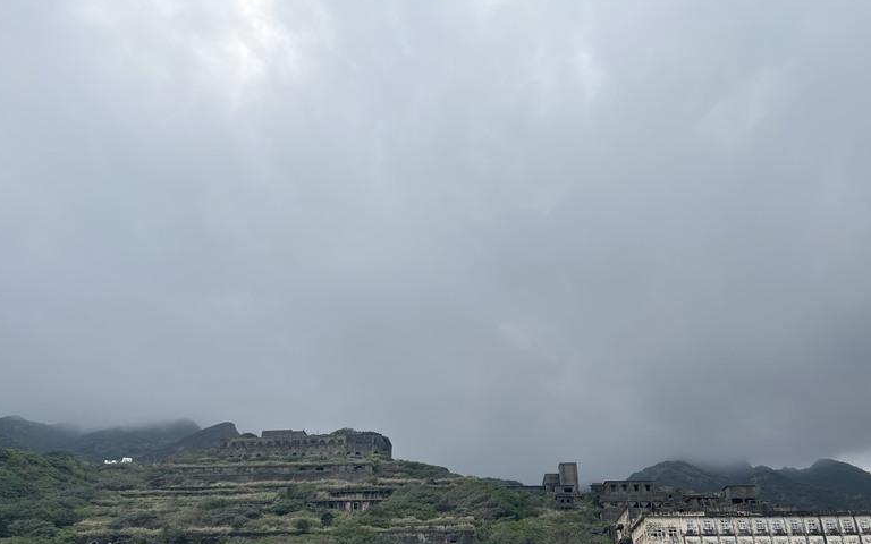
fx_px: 665
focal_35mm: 28
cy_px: 288
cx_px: 436
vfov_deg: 44.5
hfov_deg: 66.5
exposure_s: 1/3704
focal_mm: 5.7
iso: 50
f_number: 1.5
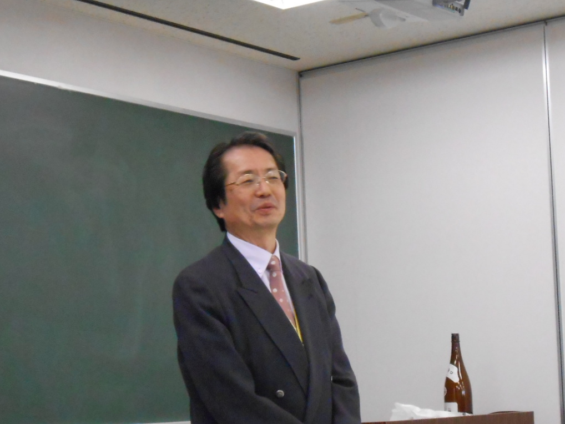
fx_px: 1437
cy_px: 331
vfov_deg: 16.7
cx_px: 310
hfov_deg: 22.2
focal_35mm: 88
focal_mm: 10
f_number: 5.2
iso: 800
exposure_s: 1/50
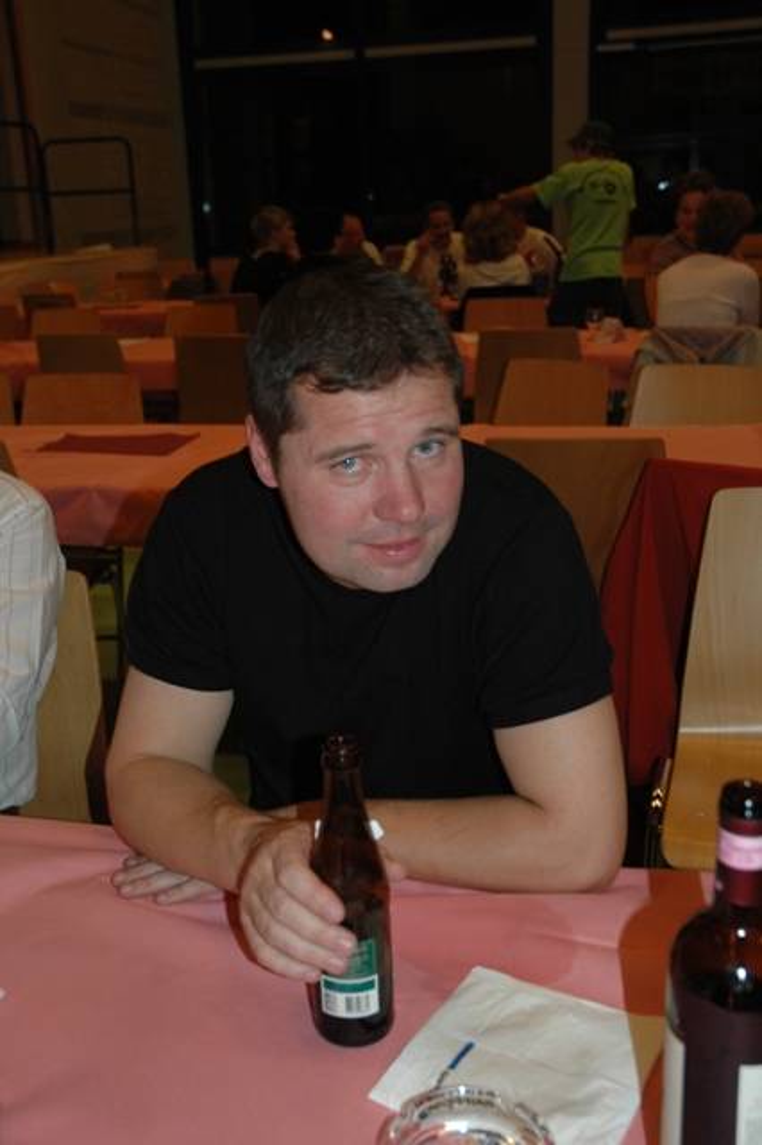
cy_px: 572
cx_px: 381
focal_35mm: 40
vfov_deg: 47.9
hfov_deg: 33.0
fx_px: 1287
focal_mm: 27
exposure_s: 1/60
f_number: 3.8
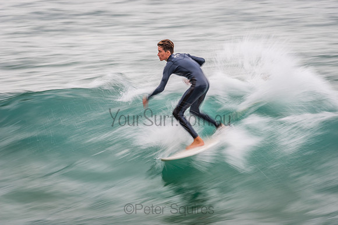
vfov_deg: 2.8
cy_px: 112
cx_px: 169
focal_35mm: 500
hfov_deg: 4.1
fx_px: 4695
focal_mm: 500
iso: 64
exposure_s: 1/20
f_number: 13
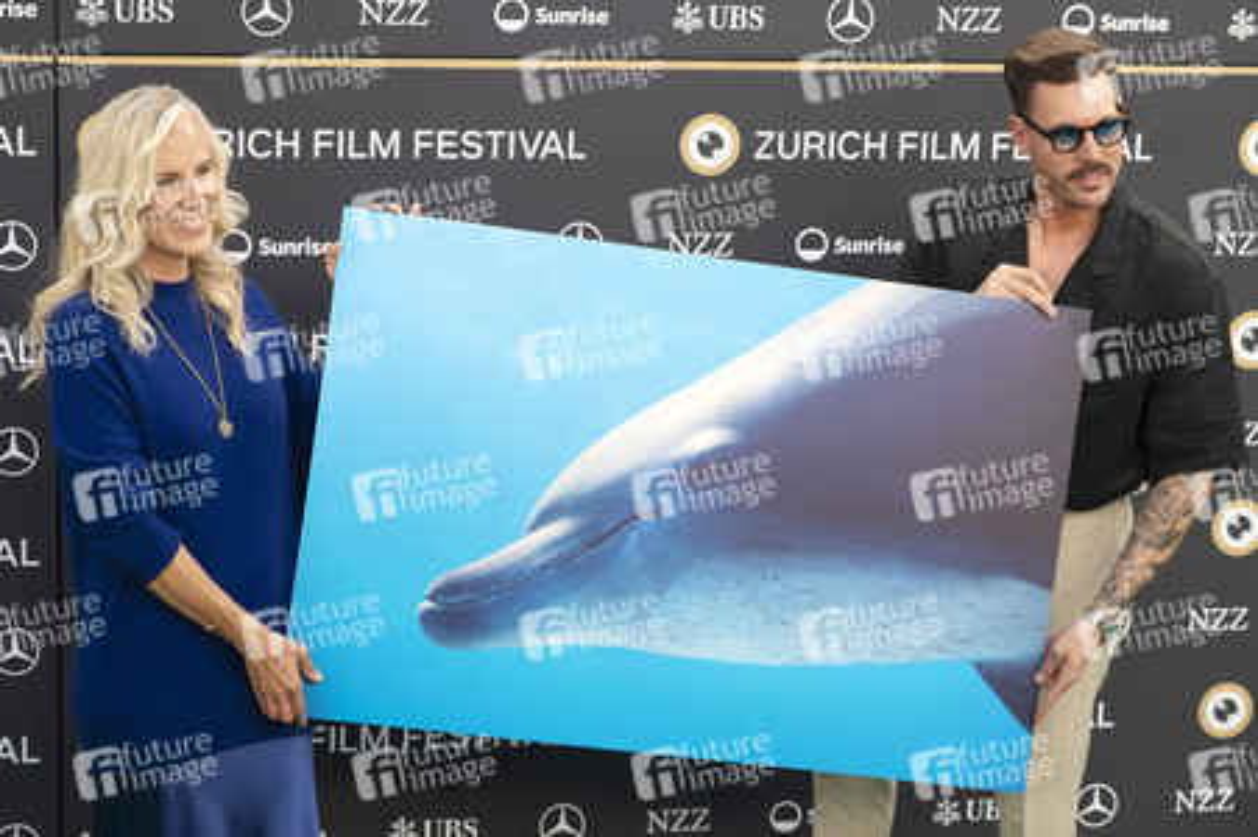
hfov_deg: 24.1
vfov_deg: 16.2
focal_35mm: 84
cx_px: 620
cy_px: 381
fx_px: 2945
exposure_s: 1/200
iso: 400
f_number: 4.5
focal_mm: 70
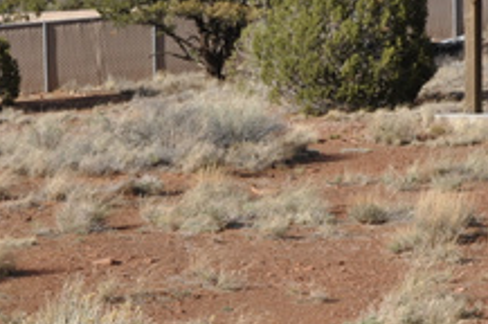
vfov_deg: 10.3
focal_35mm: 133
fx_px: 1800
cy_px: 253
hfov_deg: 15.4
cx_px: 326
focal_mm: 30
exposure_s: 1/400
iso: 200
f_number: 10
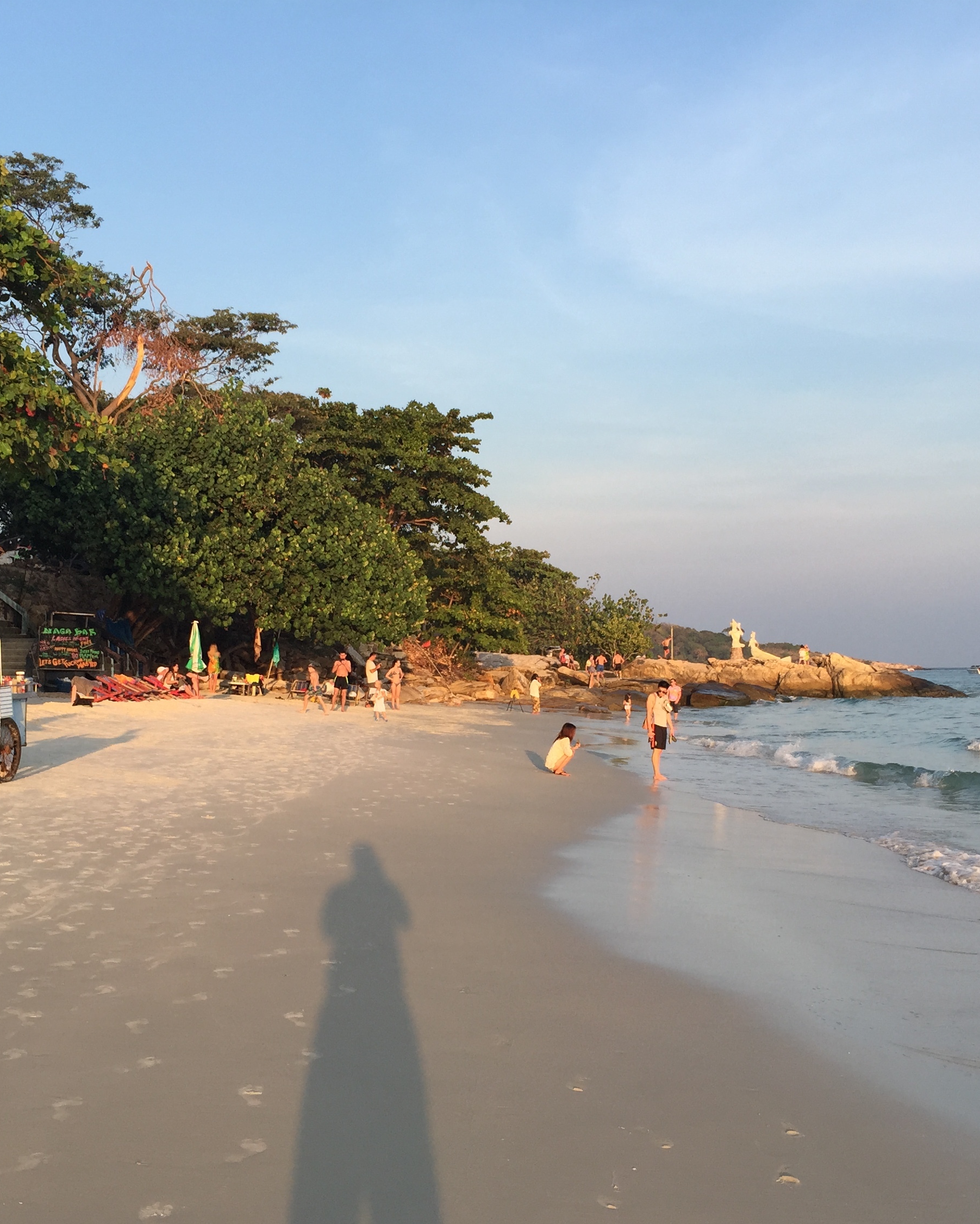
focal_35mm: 41
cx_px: 482
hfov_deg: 36.5
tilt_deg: +0.3
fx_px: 1486
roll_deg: -0.4
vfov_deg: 44.8
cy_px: 657
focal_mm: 4.15
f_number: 2.2
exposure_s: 1/590
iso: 32
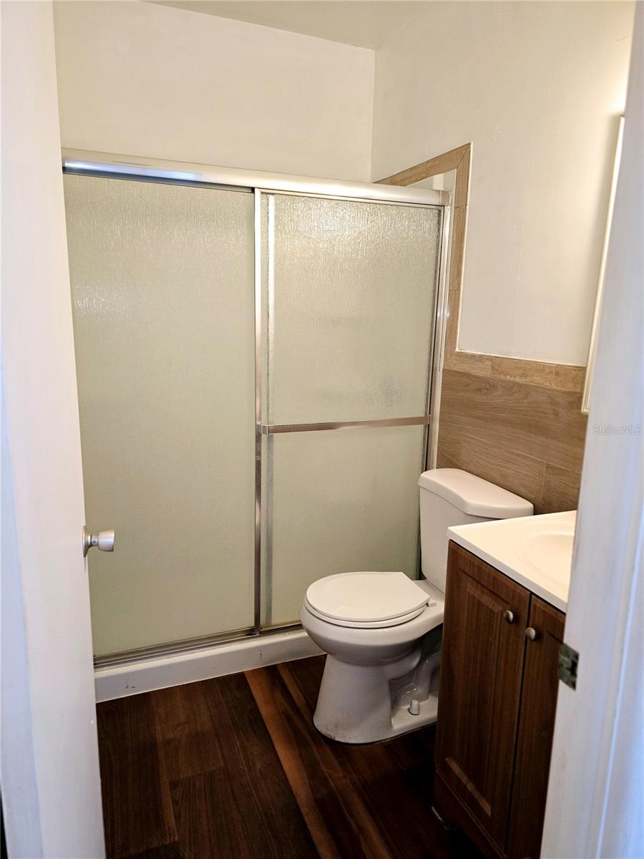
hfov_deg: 58.9
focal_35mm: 23
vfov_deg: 73.9
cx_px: 322
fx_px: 571
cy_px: 430
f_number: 1.7
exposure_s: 1/120
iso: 400
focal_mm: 6.3
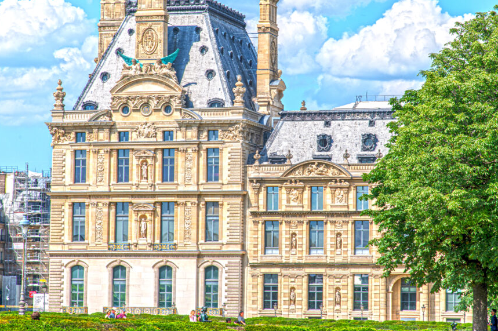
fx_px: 1976
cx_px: 270
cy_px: 135
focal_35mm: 143
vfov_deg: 9.6
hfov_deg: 14.4
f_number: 11
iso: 100
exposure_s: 1/80
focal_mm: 120
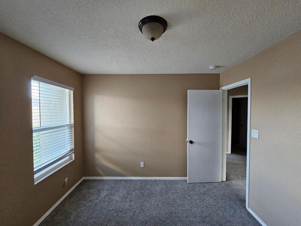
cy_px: 113
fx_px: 113
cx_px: 150
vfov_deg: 89.9
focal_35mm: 13
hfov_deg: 106.2
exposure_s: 1/60
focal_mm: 2.2
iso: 400
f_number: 2.2
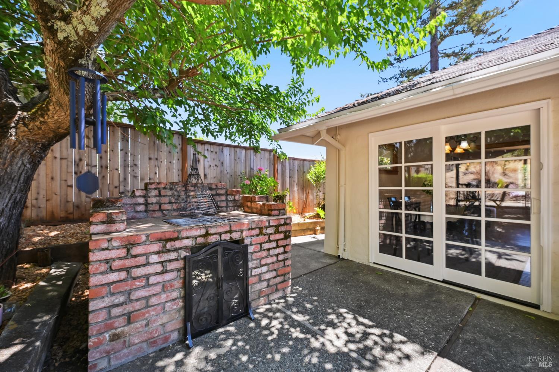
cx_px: 280
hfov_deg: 104.3
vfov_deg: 81.2
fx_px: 217
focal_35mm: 14
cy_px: 186
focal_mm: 14
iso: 800
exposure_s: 1/320
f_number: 9
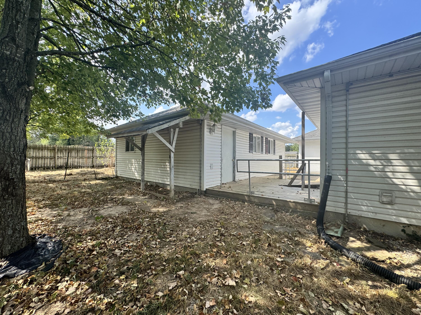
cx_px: 210
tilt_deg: -0.2
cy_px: 158
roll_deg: -1.1
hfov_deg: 102.1
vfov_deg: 85.7
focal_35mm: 14
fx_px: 170
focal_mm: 2.22
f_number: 2.2
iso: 50
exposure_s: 1/720
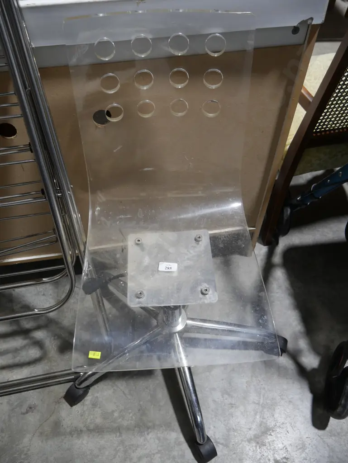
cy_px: 232
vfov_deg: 63.4
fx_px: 375
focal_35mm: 28
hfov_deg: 49.8
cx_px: 174
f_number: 3.5
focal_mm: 14
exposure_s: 1/60
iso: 250
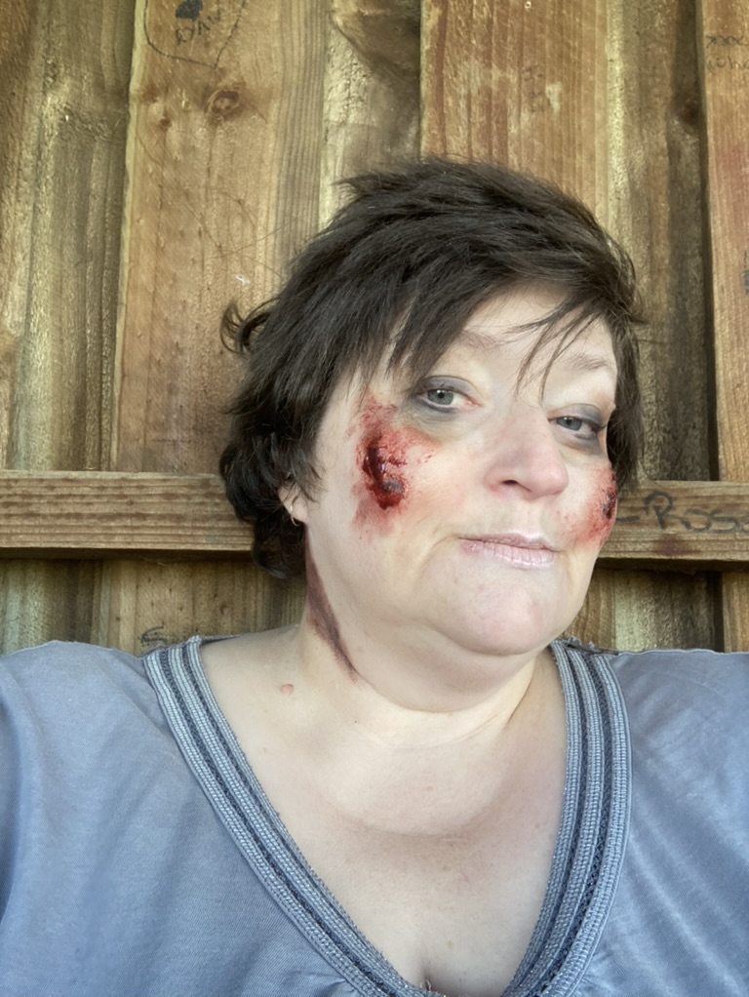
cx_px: 374
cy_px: 498
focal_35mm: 32
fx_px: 922
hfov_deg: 44.2
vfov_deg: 56.8
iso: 40
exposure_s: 1/60
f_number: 2.2
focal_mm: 2.87
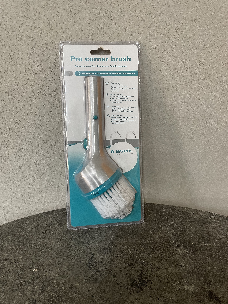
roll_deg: -0.5
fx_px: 228
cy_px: 152
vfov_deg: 67.3
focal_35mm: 26
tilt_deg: -21.7
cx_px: 114
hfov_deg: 53.1
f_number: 1.6
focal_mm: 4.2
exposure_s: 1/50
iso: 160
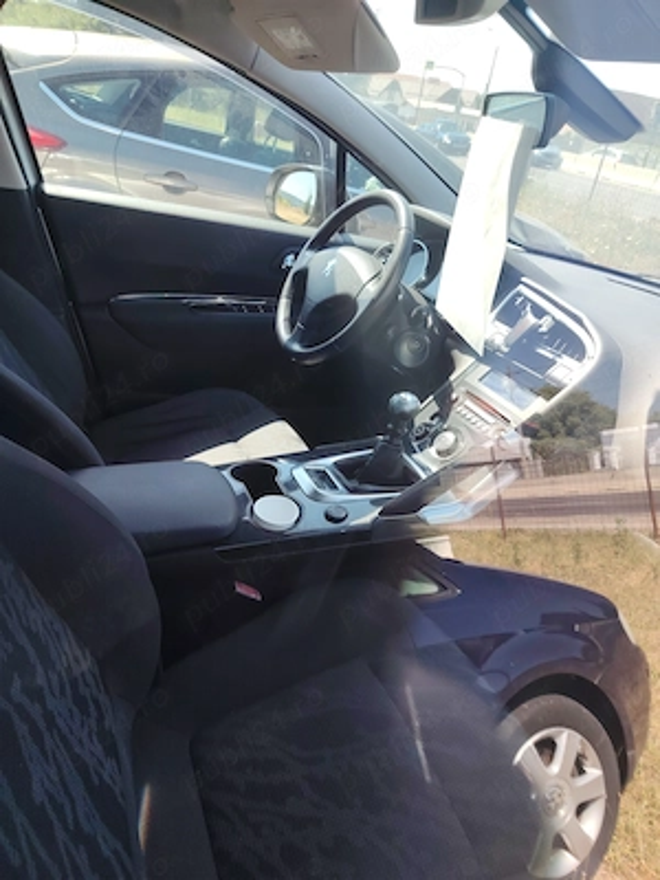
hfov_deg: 56.8
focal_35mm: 24
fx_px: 610
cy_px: 440
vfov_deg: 71.6
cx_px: 330
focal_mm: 5.25
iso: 100
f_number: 1.75
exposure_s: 1/138
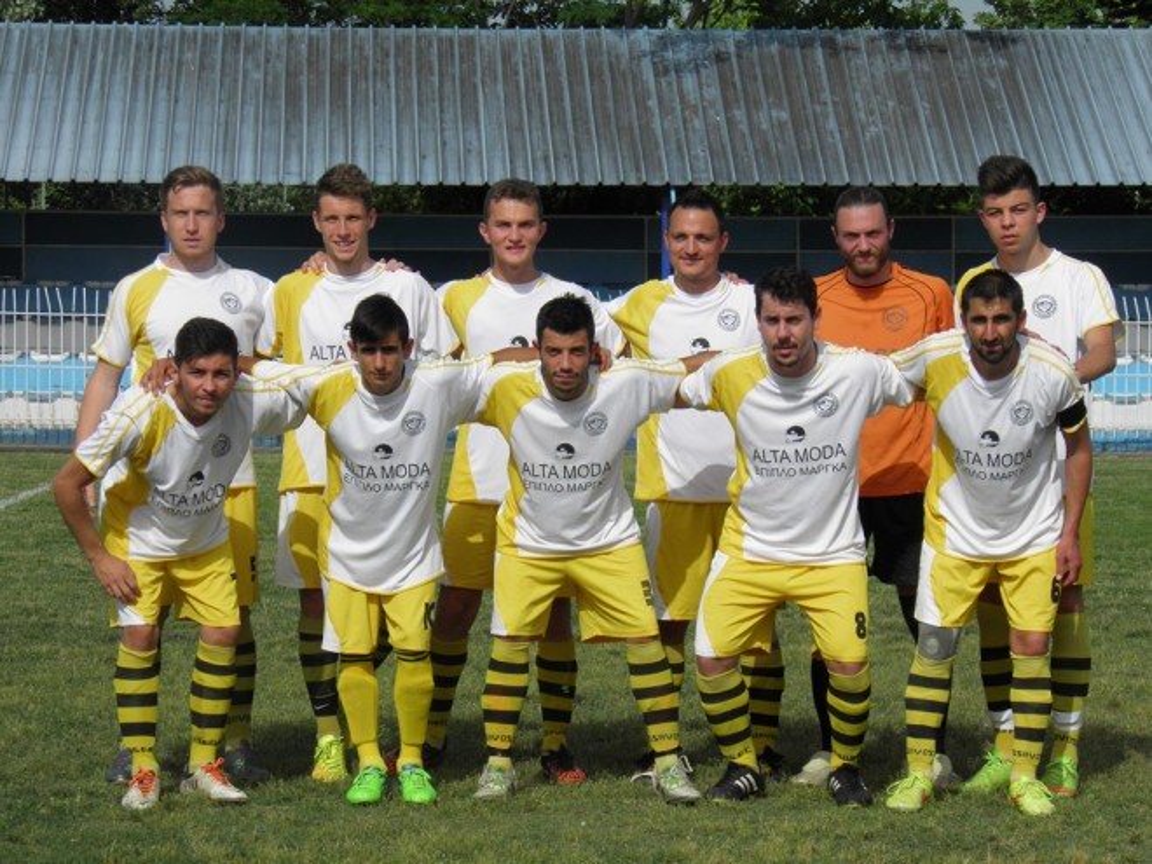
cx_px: 576
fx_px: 4692
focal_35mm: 141
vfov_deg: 10.5
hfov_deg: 14.0
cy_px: 432
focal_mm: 25.4
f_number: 5.7
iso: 50
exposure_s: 1/640
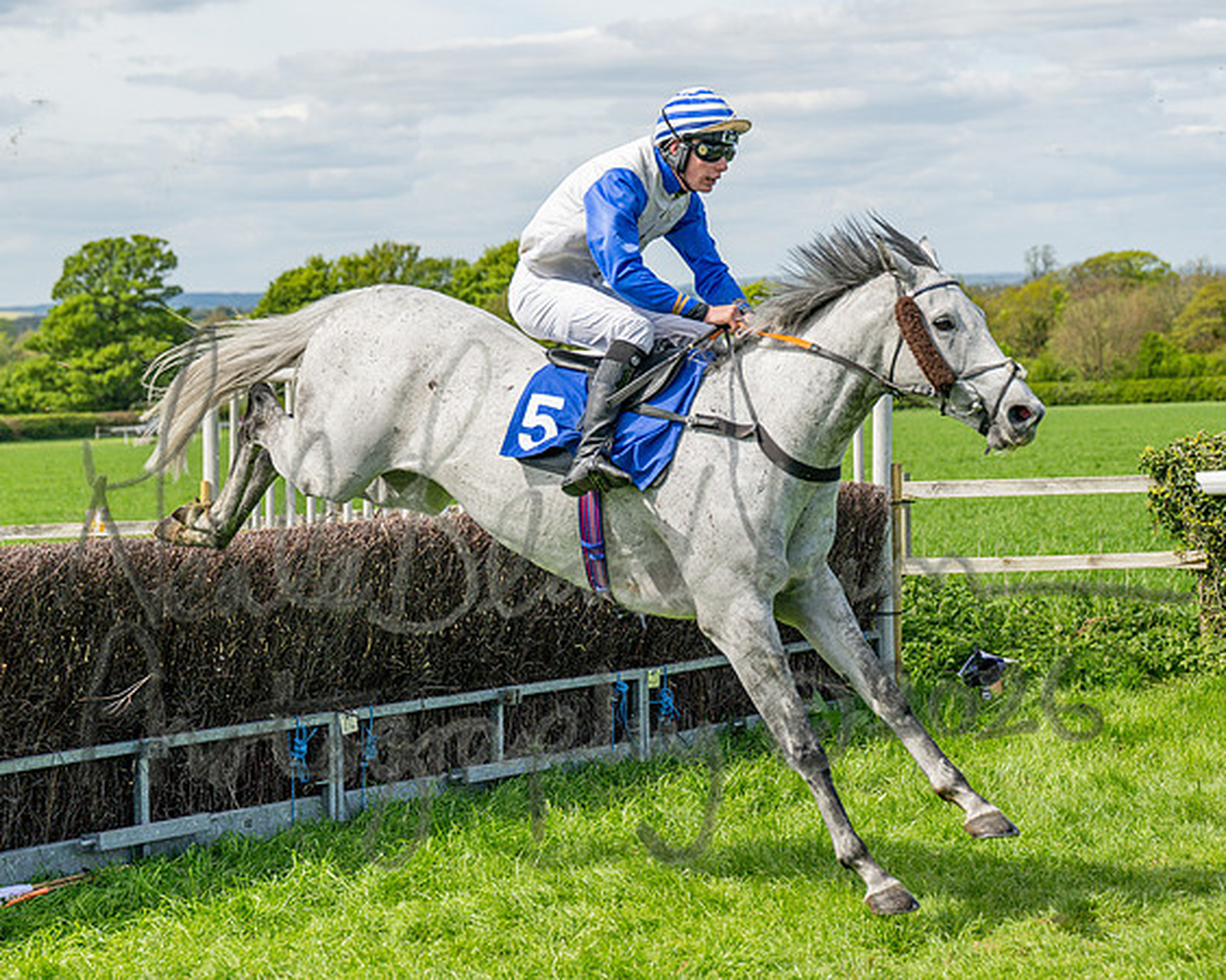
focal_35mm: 97
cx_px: 609
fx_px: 3523
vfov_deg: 15.8
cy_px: 523
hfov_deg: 19.7
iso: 400
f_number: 4
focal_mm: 70
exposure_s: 1/3200
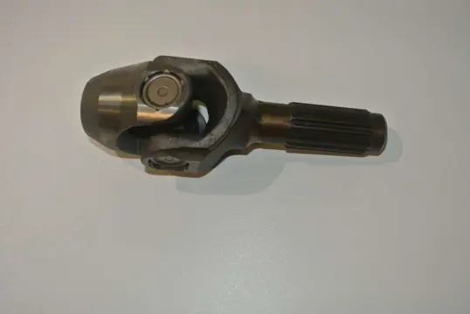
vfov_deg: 32.0
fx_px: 549
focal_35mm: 42
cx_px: 235
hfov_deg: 46.4
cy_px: 157
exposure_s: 1/60
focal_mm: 15.7
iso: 200
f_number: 4.2
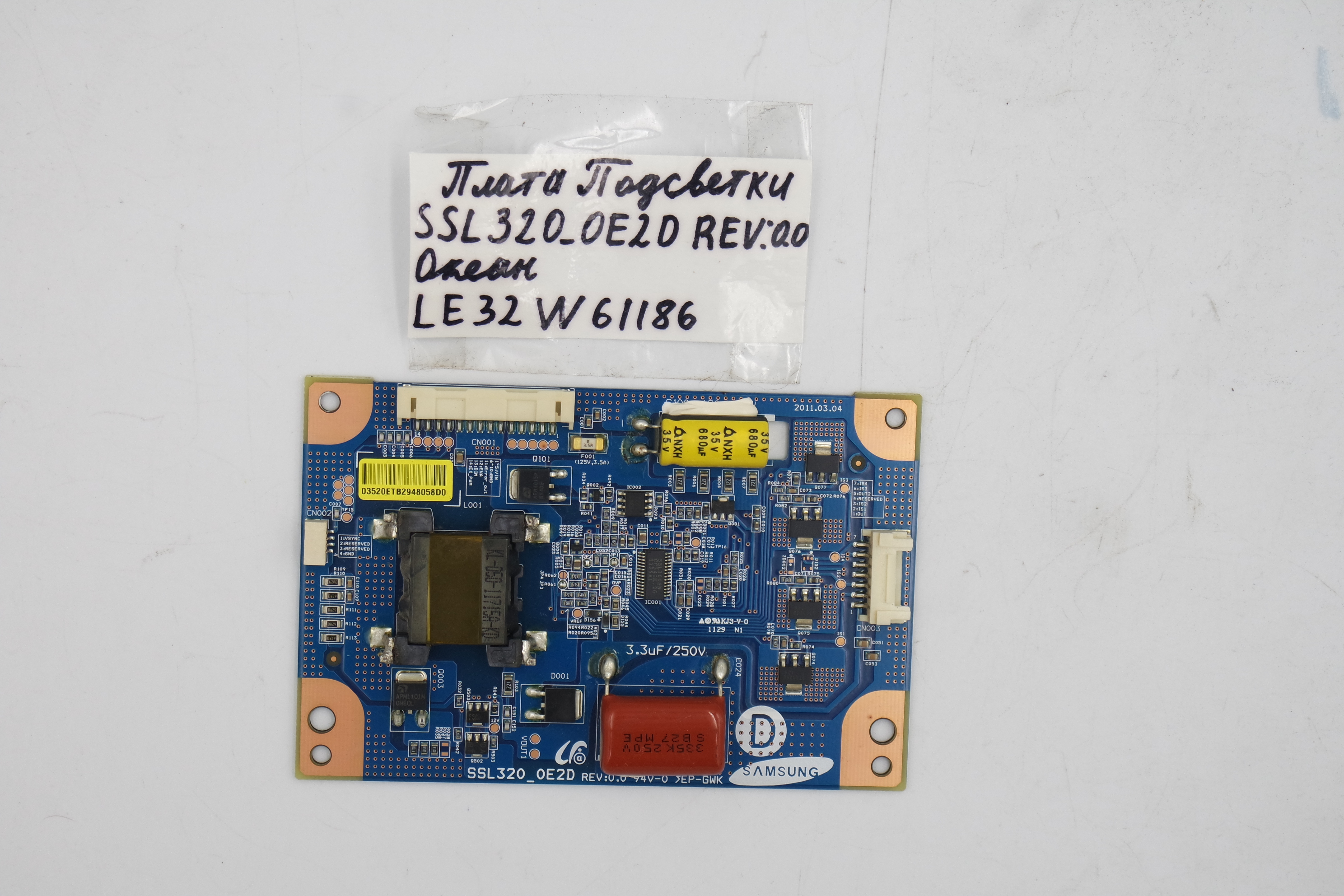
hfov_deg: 28.1
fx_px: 2688
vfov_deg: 18.9
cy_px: 448
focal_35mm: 72
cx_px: 672
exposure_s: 1/125
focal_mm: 27
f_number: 5.6
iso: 200
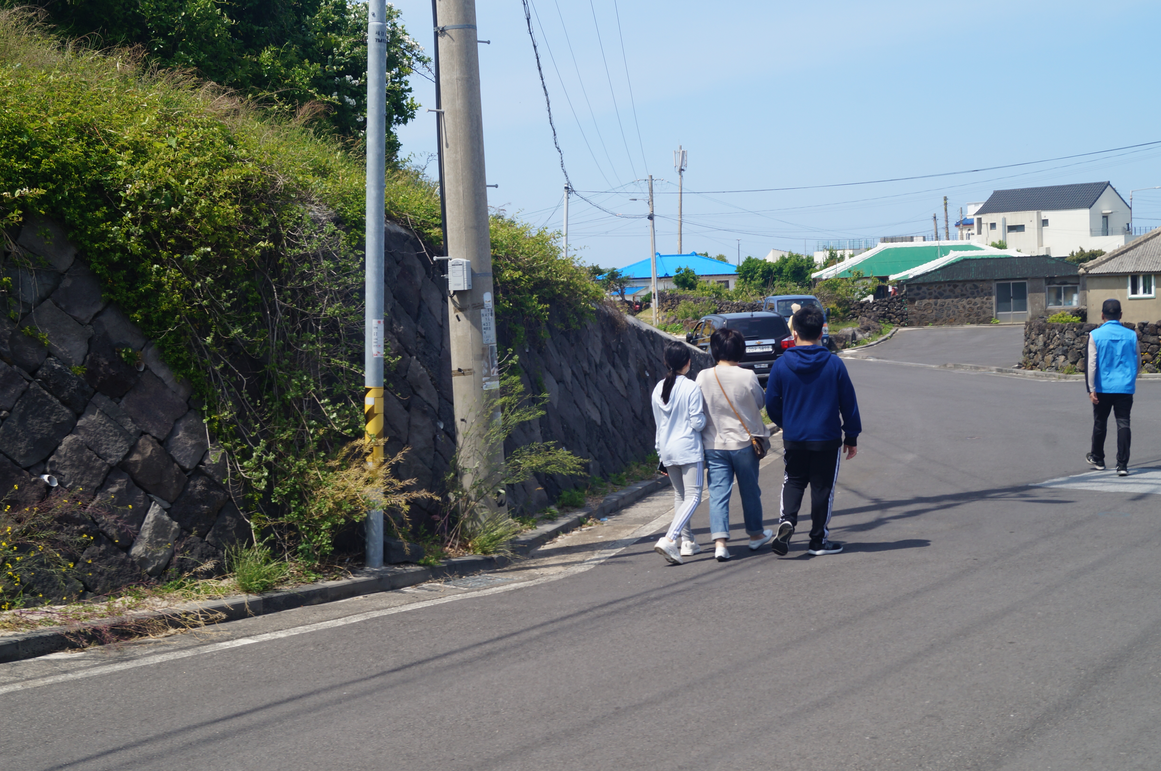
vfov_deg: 31.8
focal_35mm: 42
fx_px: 1353
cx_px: 580
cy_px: 386
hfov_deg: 46.4
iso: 100
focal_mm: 28
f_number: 13
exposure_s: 1/125
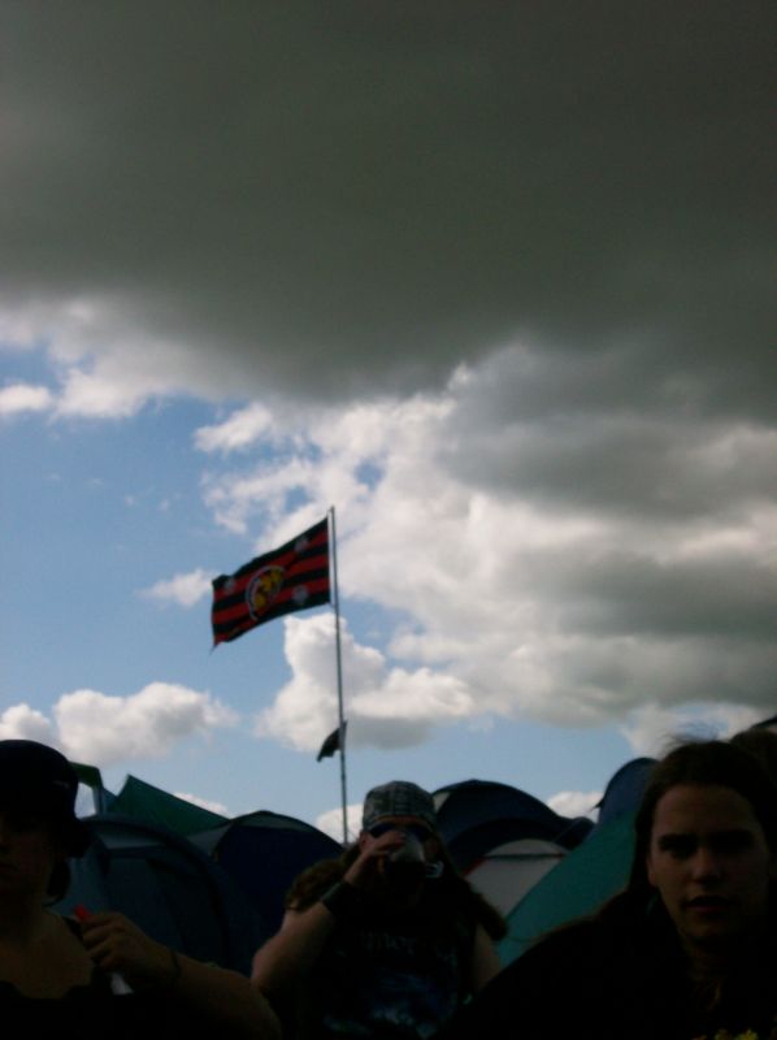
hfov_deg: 21.0
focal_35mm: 70
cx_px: 388
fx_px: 2099
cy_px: 520
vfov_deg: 27.8
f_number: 6.7
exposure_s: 1/930
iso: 80
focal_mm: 11.6
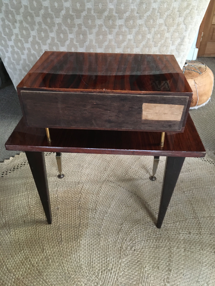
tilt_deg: -36.8
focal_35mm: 29
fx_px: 240
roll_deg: -0.9
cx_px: 108
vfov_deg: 61.7
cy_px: 143
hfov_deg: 48.2
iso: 200
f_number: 2.2
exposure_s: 1/17
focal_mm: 4.15
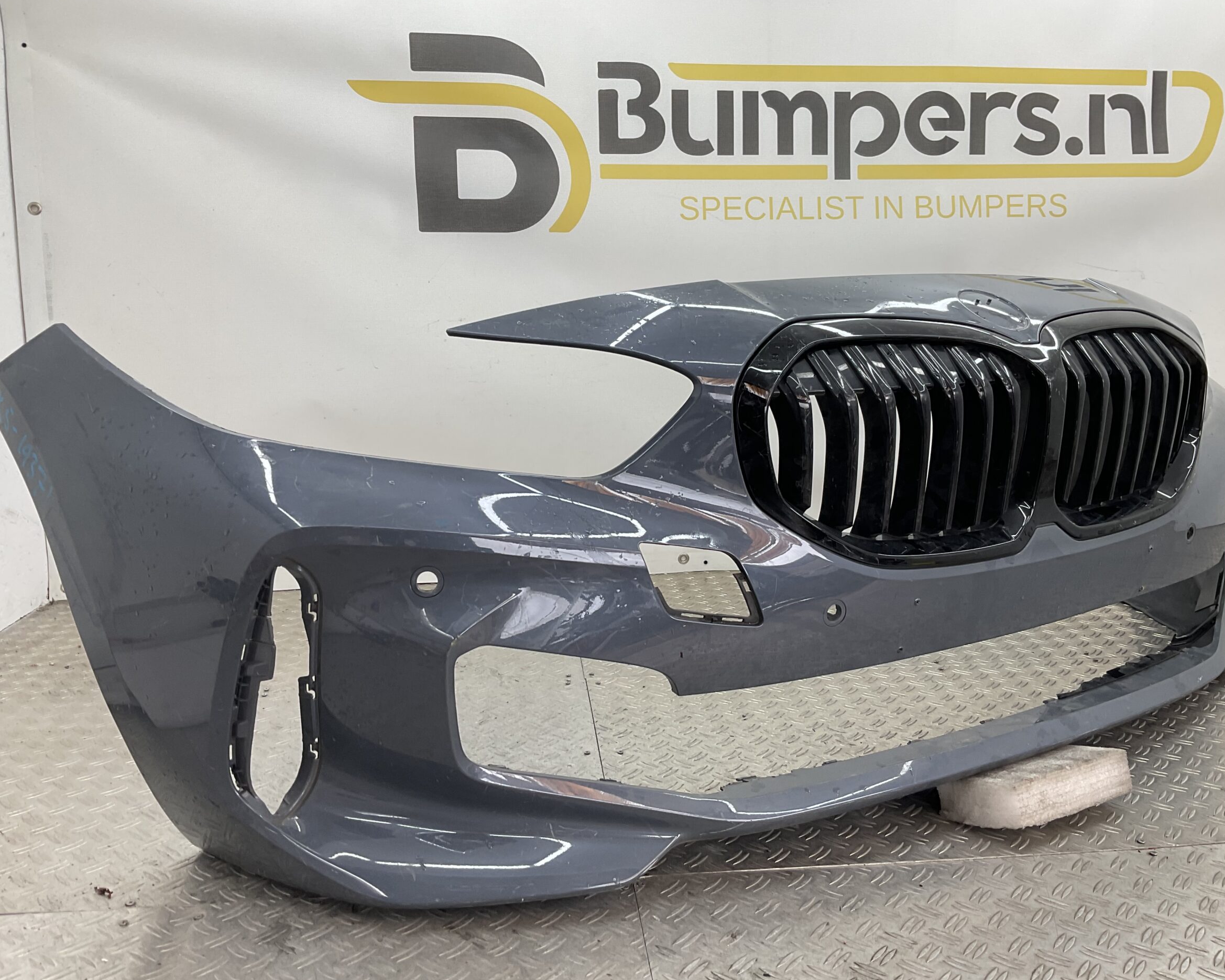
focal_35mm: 31
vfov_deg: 47.1
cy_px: 496
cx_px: 654
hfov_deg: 57.1
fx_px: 1124
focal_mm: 3
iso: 20
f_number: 1.8
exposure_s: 1/100
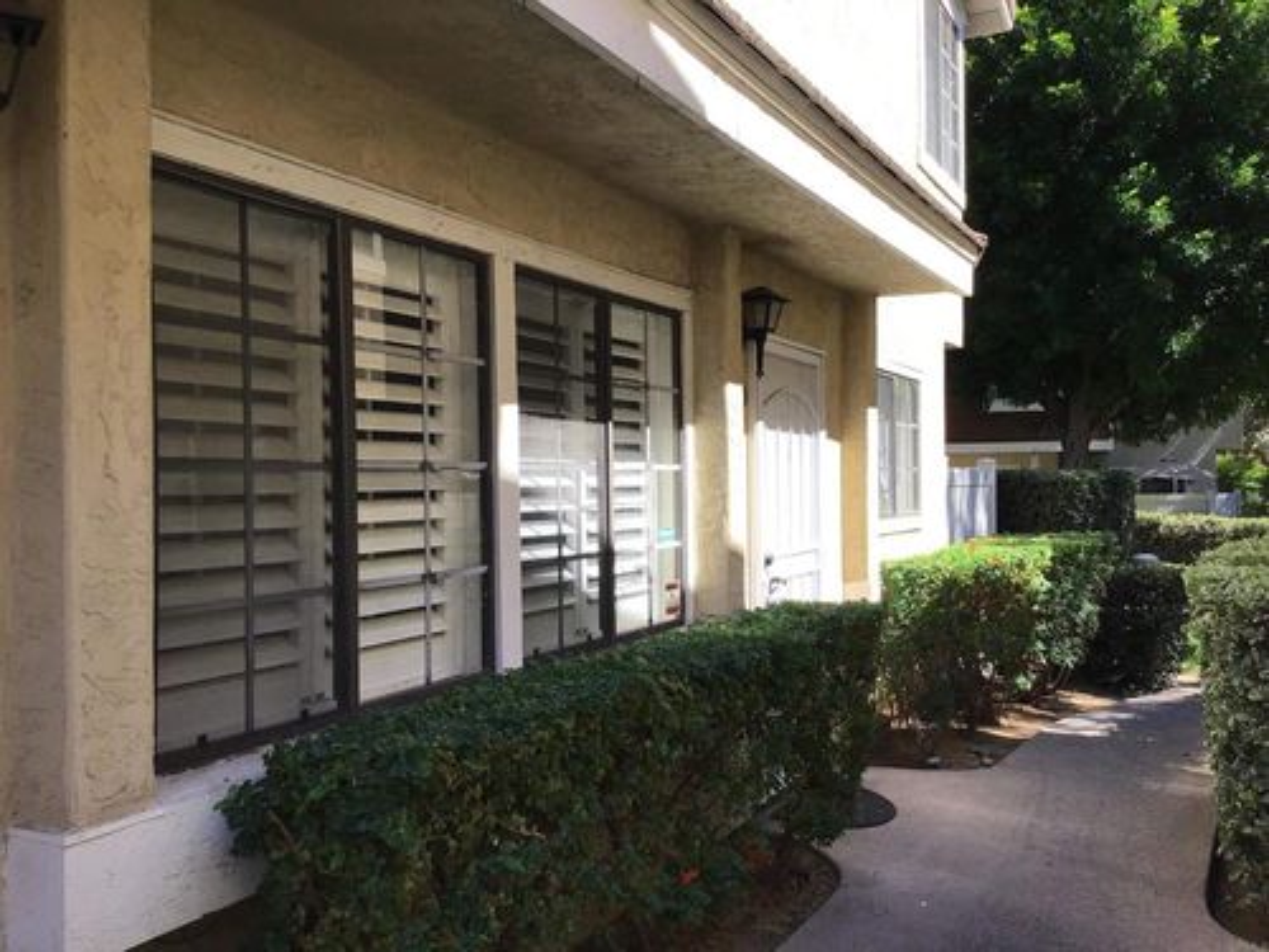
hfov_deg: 58.4
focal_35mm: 31
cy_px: 476
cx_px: 634
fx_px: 1136
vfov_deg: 45.4
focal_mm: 3.3
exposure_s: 1/473
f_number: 2.4
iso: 25
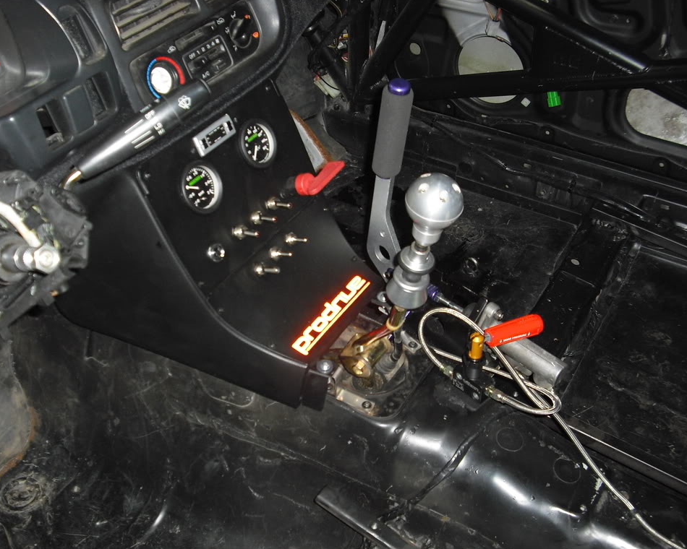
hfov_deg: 45.8
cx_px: 335
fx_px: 813
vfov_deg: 37.3
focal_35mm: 40
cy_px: 274
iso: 200
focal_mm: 6.2
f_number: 2.8
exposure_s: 1/60
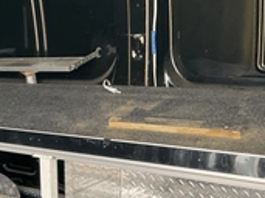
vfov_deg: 21.3
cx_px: -36
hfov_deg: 26.1
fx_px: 520
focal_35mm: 68
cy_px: 158
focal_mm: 3
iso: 125
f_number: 1.8
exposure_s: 1/60
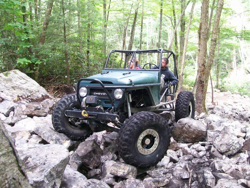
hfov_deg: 50.1
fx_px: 267
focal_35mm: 37
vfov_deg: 38.7
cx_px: 127
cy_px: 94
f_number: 2.7
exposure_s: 1/32
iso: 114
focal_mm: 6
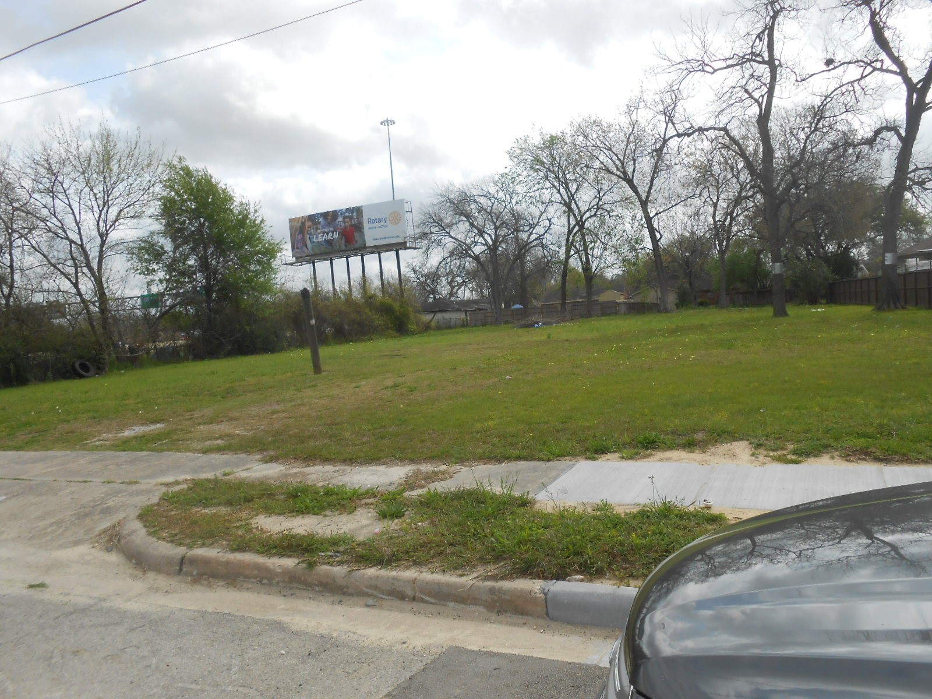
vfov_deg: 53.1
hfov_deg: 67.3
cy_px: 350
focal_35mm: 26
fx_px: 700
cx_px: 466
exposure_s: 1/800
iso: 80
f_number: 3.5
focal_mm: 4.6
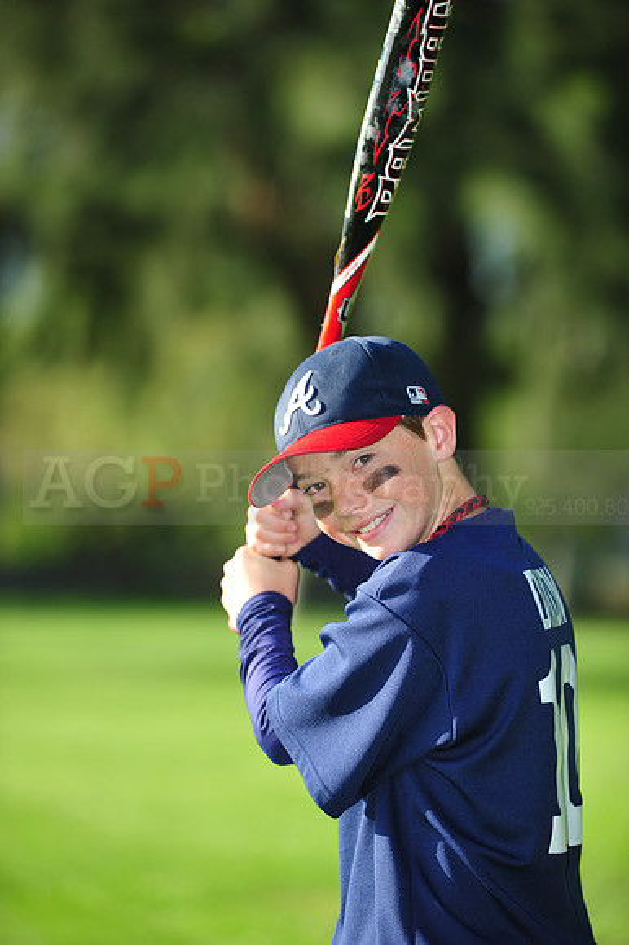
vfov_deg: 10.3
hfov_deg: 6.9
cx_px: 314
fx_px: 5248
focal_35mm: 200
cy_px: 472
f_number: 4
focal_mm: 200
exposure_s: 1/640
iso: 200
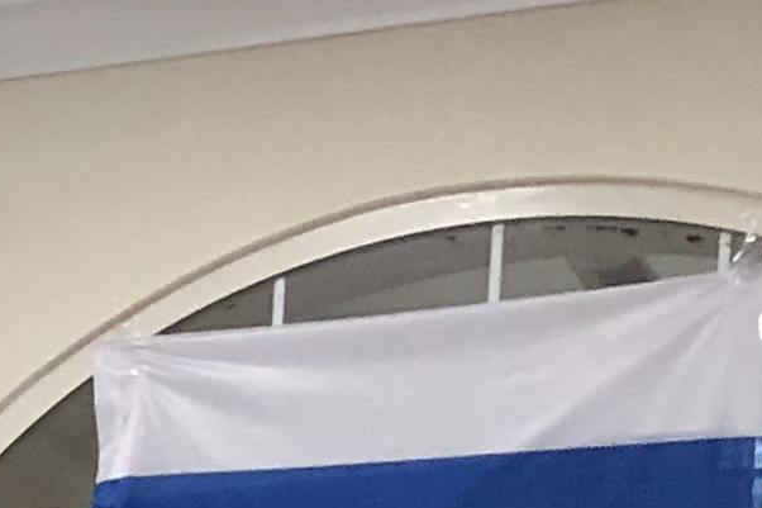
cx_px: -1409
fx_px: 4126
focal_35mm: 195
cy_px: 1561
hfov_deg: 8.9
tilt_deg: -3.9
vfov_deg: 6.4
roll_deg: -2.2
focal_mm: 3.99
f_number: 1.8
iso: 64
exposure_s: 1/17
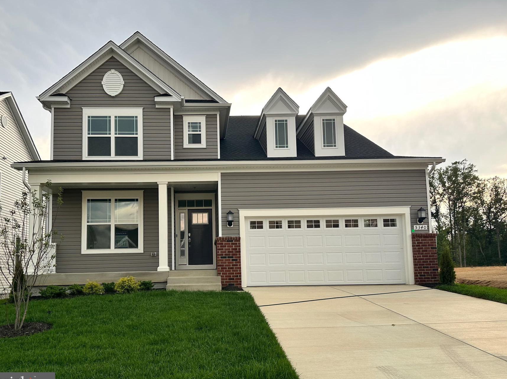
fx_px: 366
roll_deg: -0.1
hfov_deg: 69.4
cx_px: 255
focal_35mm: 25
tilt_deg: +6.8
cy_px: 196
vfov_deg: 54.8
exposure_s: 1/380
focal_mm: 6.86
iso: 80
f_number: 1.78
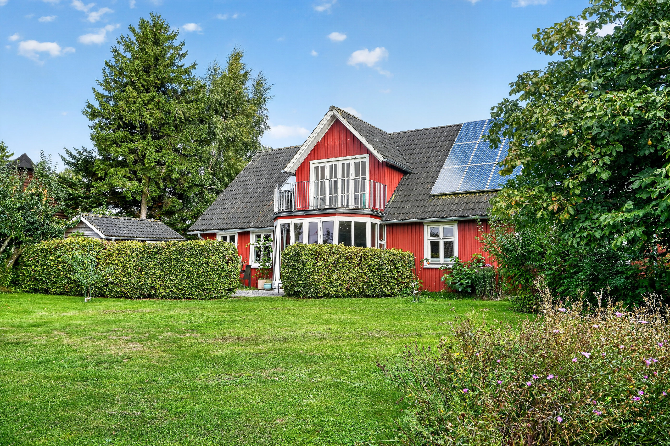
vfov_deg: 42.3
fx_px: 577
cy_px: 223
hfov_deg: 60.3
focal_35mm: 31
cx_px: 335
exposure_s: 1/50
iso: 400
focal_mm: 31
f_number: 8
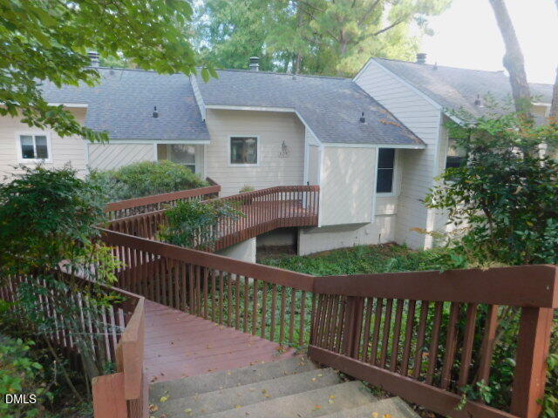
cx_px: 279
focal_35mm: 24
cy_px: 209
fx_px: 387
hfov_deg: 71.6
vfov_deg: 56.8
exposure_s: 1/100
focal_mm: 4.1
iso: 125
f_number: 3
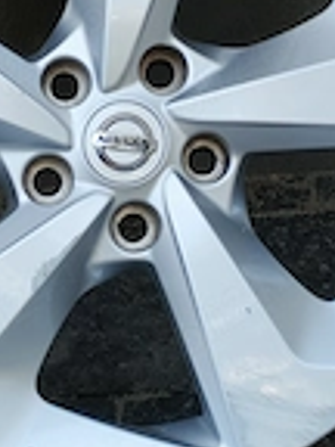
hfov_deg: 8.8
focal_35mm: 169
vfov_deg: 11.7
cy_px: 130
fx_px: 2181
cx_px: 115
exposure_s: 1/100
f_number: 1.9
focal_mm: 6.12
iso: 100
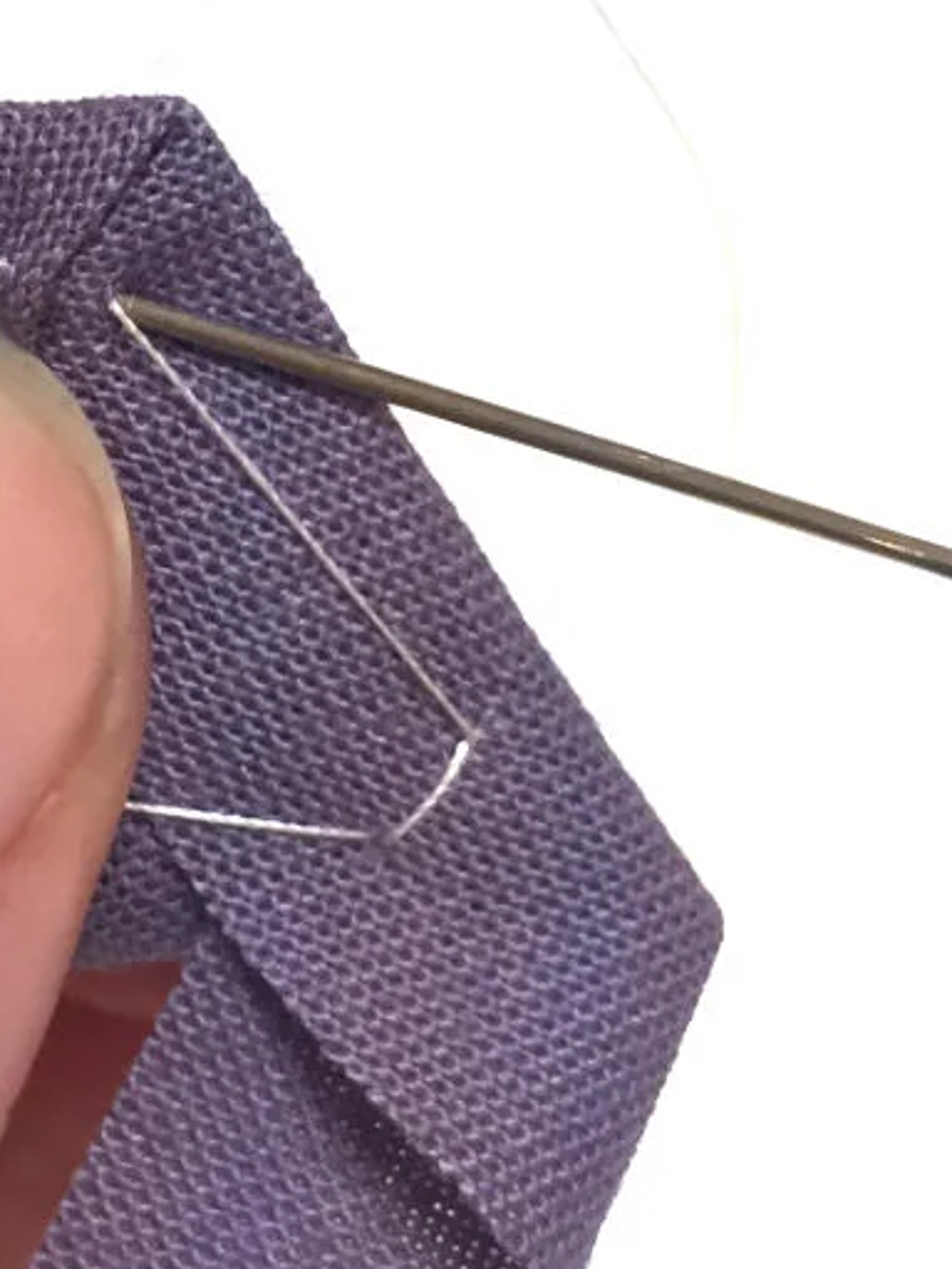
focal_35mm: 85
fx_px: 3117
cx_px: -110
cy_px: 342
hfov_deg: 16.8
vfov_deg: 22.8
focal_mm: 4.2
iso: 32
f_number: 2.2
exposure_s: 1/33
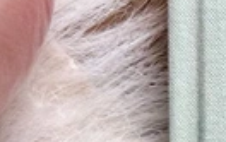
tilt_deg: -88.2
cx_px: 558
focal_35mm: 169
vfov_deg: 7.3
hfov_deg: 10.5
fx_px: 1043
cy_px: 344
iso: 80
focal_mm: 6.86
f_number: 1.78
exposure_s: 1/398
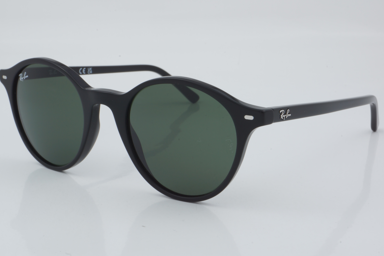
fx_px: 811
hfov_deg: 26.7
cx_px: 191
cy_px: 129
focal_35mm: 76
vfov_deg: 17.9
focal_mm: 50
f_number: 29
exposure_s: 1/4
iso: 100
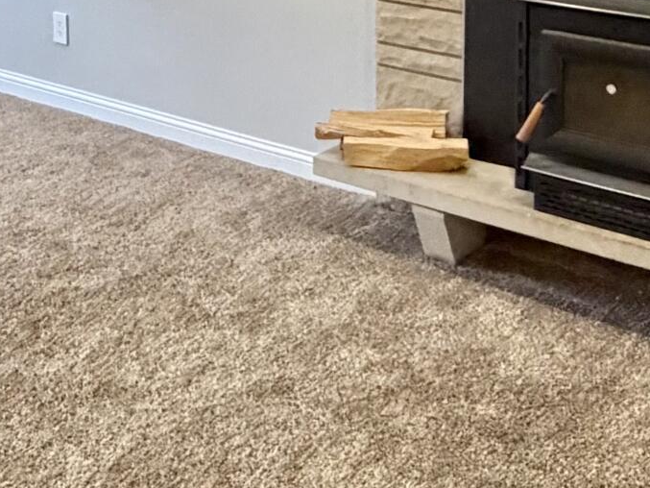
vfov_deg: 21.3
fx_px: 1164
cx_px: 264
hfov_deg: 31.1
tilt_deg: -4.7
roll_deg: +0.0
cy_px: -160
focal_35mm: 62
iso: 500
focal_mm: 2.22
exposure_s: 1/60
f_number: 2.2
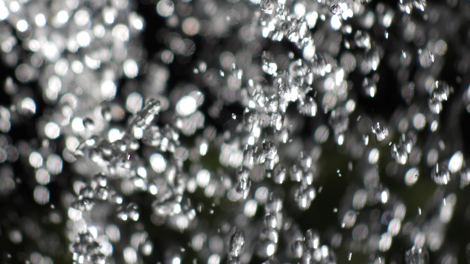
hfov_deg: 2.9
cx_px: 193
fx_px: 9135
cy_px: 47
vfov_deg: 1.7
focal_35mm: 733
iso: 160
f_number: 5.8
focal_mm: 300
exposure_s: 1/640
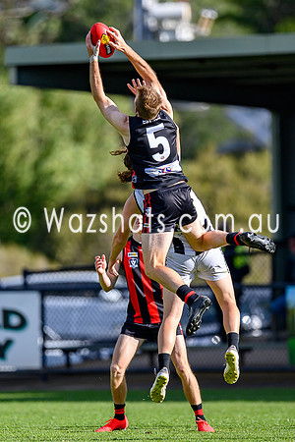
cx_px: 152
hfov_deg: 1.4
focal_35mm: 963
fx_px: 11842
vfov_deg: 2.1
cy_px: 197
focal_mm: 500
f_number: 4
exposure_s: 1/1600
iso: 280
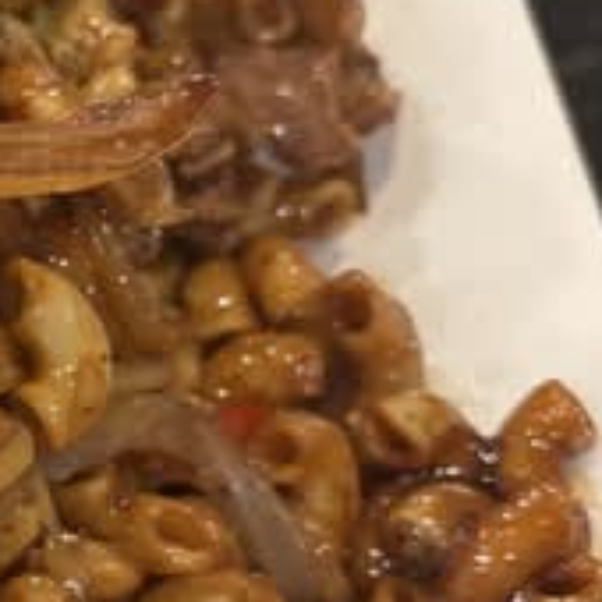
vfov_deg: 17.4
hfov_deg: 16.2
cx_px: -280
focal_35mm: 99
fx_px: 1948
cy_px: 515
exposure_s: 1/40
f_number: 1.6
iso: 500
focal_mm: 5.96
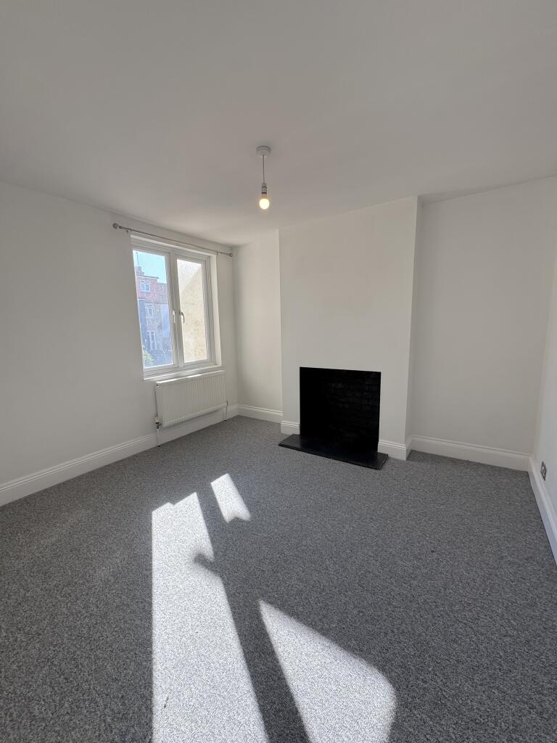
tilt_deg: -8.0
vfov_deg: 102.1
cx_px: 278
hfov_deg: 85.7
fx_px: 300
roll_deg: +1.4
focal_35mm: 14
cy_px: 372
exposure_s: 1/220
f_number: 2.2
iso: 40
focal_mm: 2.22
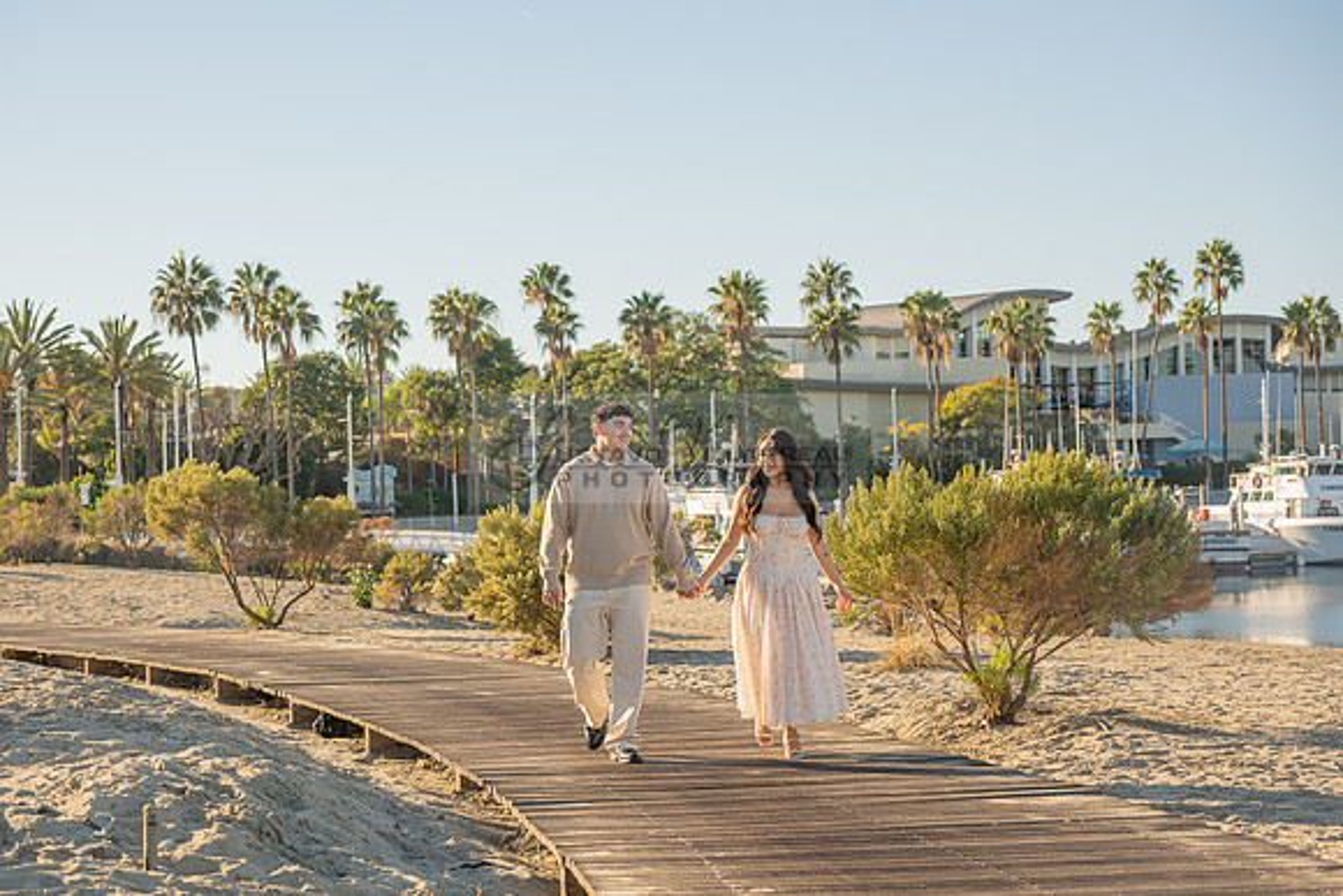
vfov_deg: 19.2
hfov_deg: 28.5
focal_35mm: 71
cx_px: 588
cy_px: 465
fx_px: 2643
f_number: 4
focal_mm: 63
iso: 200
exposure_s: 1/1000
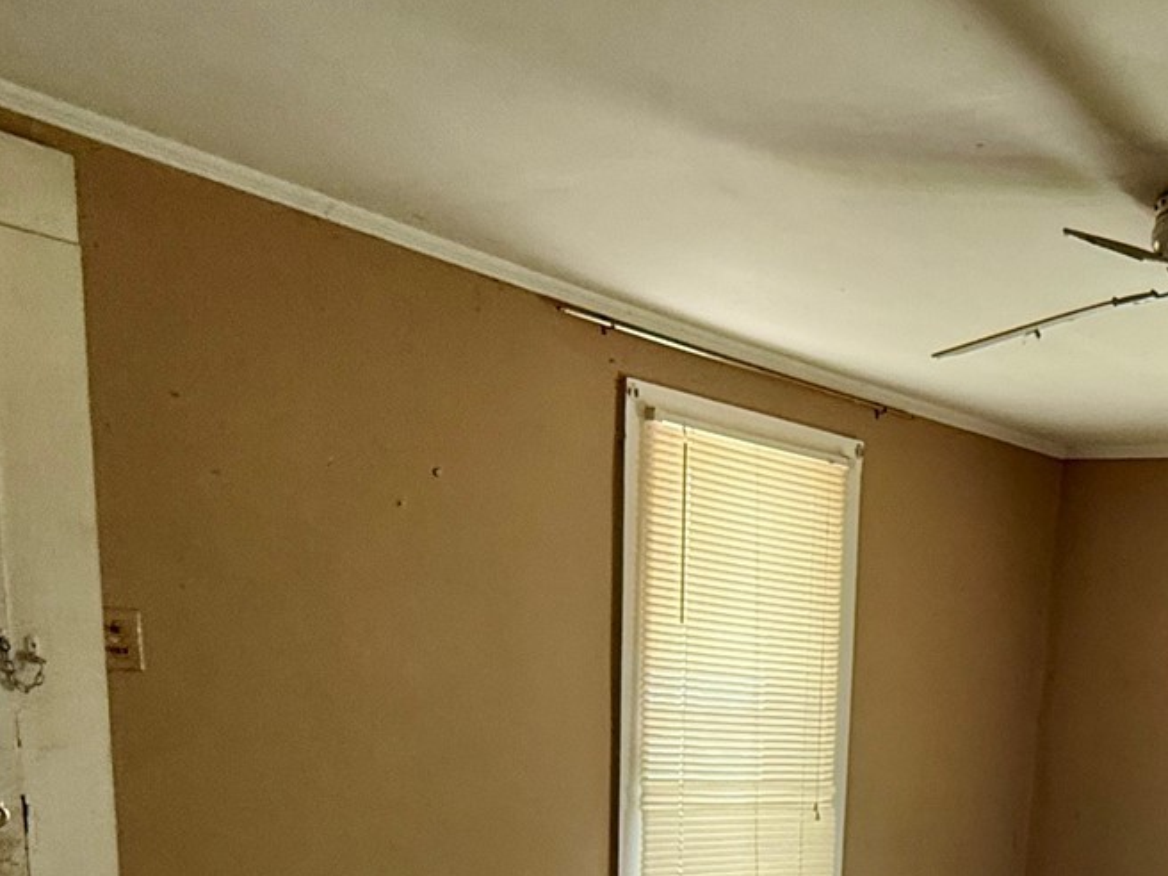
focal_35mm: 41
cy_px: 979
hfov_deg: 41.4
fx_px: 1383
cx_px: 1097
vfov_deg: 31.0
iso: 250
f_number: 2.2
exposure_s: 1/99
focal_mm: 2.22
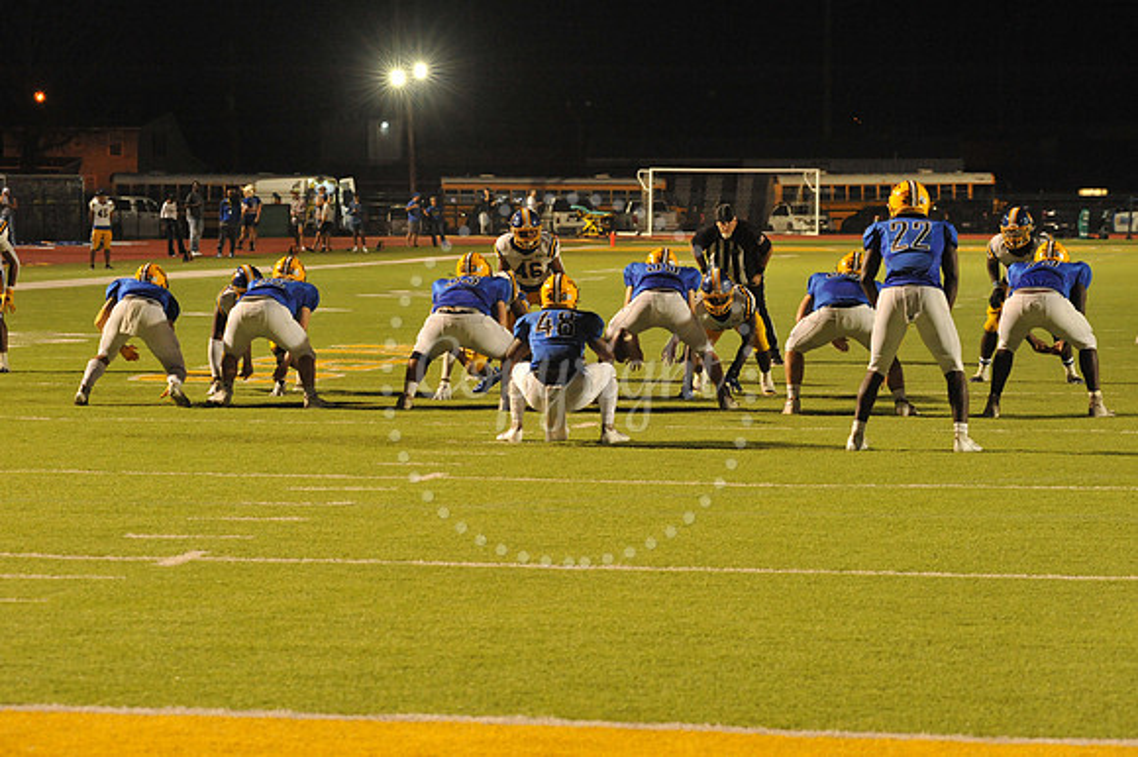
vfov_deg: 12.2
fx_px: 3538
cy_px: 378
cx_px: 569
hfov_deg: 18.3
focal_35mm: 112
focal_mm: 112
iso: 5000
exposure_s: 1/200
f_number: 5.6
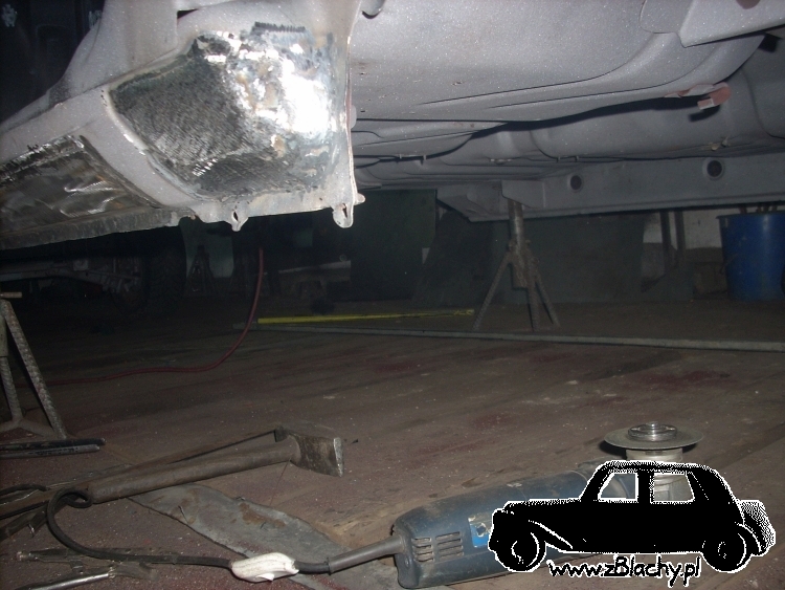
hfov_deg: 50.1
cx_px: 392
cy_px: 295
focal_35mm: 37
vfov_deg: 38.7
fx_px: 839
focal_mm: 6.2
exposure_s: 1/60
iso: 64
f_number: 2.8
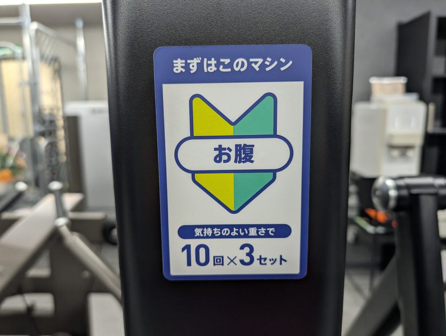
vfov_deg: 56.9
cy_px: 168
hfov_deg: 71.5
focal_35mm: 24
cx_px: 223
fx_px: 310
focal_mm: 6.9
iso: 433
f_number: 1.68
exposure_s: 1/294
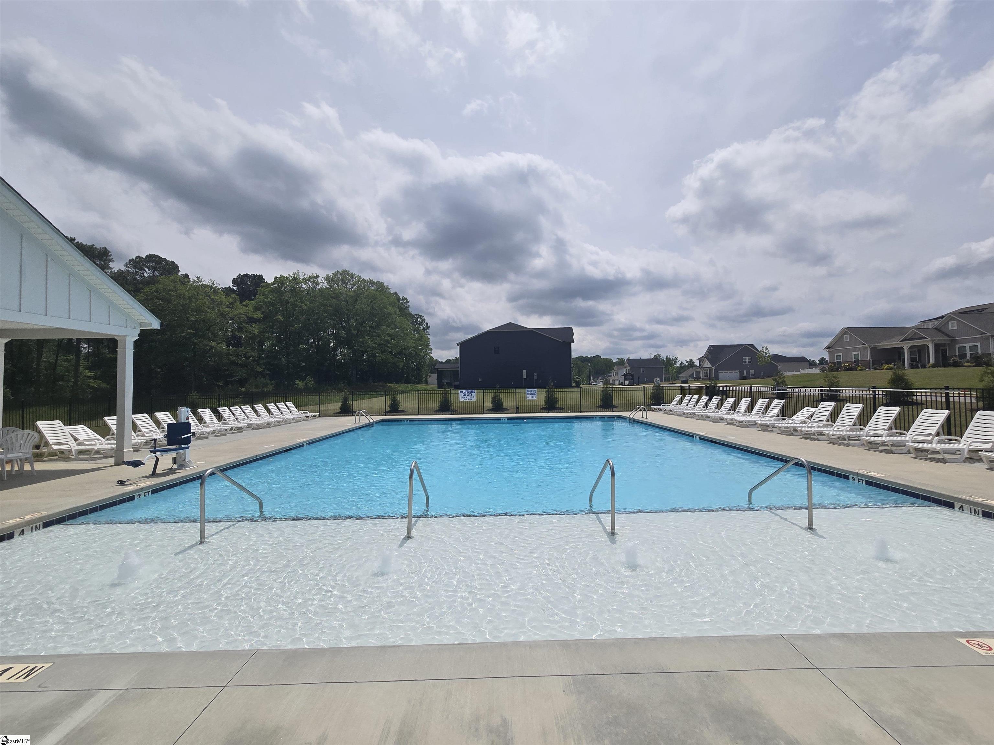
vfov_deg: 89.9
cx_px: 497
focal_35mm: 13
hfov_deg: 106.2
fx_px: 373
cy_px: 372
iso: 50
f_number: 2.2
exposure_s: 1/6444
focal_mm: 2.2
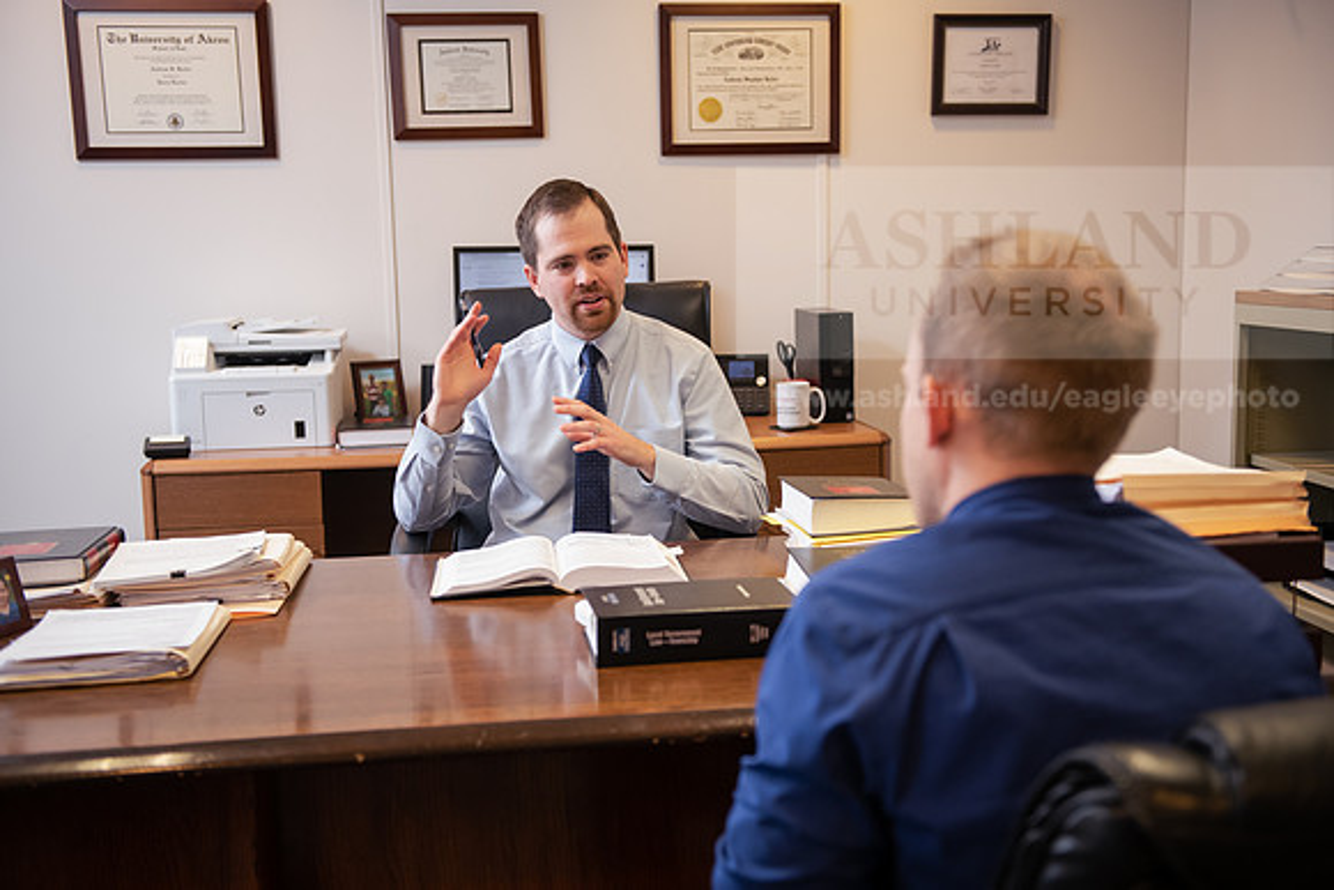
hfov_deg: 46.4
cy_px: 445
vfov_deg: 31.9
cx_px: 667
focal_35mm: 42
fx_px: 1557
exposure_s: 1/125
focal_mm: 42
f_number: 3.2
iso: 1250
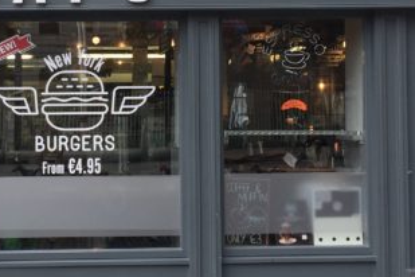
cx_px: 87
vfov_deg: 18.2
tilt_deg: +0.7
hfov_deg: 26.5
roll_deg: -0.3
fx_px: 865
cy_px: 108
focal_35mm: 75
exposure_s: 1/229
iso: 32
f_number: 2.2
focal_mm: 4.15
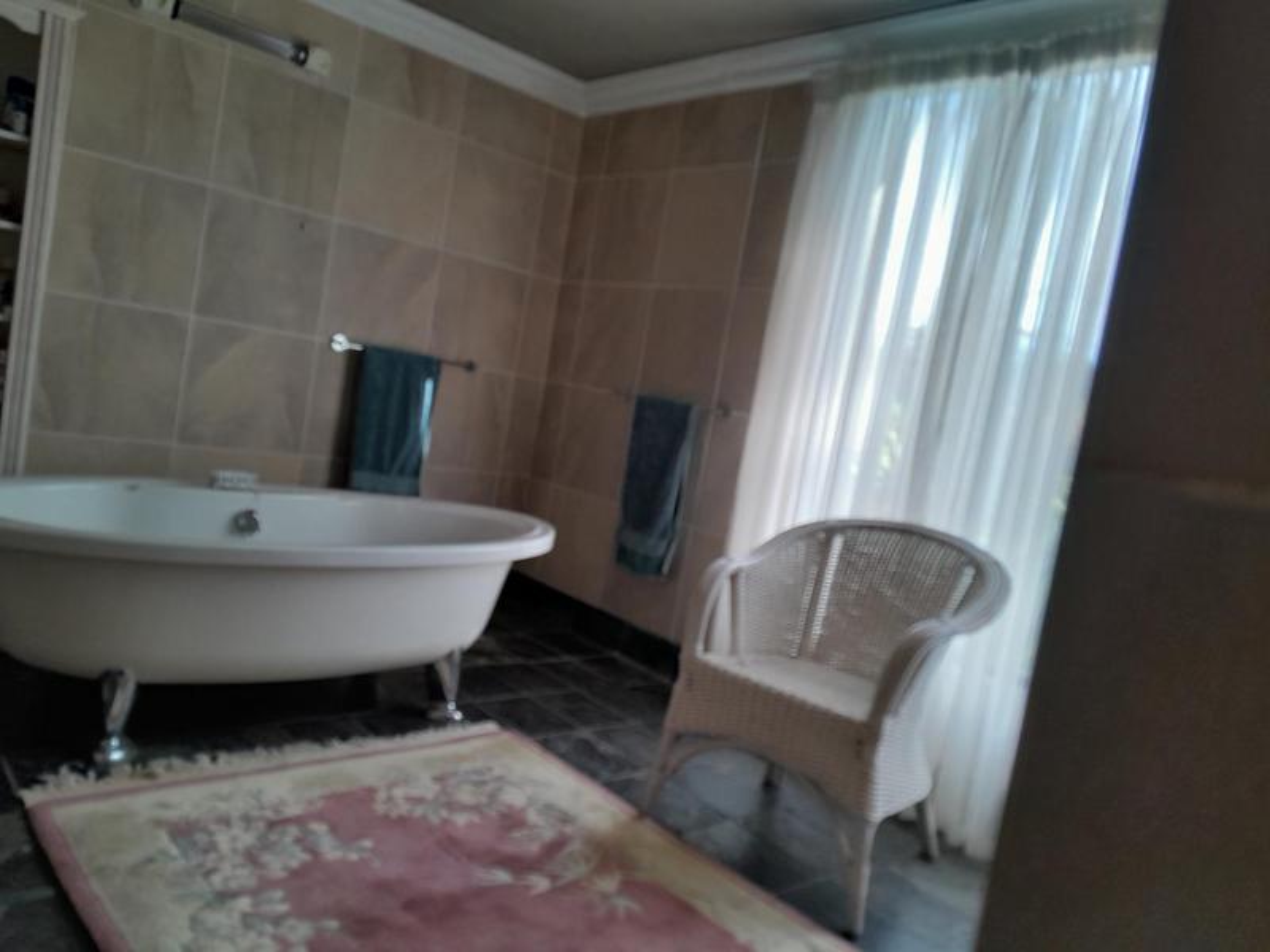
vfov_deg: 53.1
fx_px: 954
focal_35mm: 26
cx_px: 635
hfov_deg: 67.3
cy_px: 476
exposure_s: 1/60
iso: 100
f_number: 1.8
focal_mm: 3.98
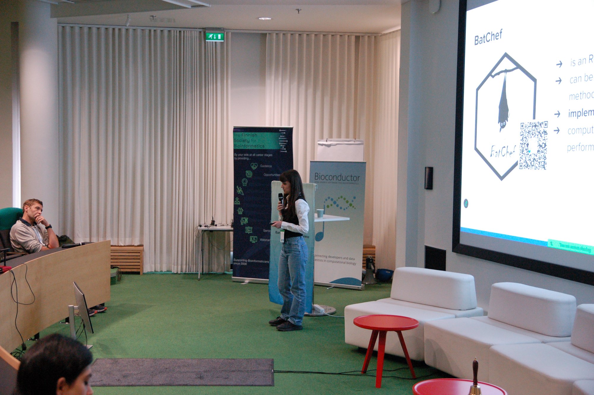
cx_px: 297
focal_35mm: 51
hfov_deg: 38.9
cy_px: 198
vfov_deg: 26.4
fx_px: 841
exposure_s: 1/125
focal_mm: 34
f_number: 4
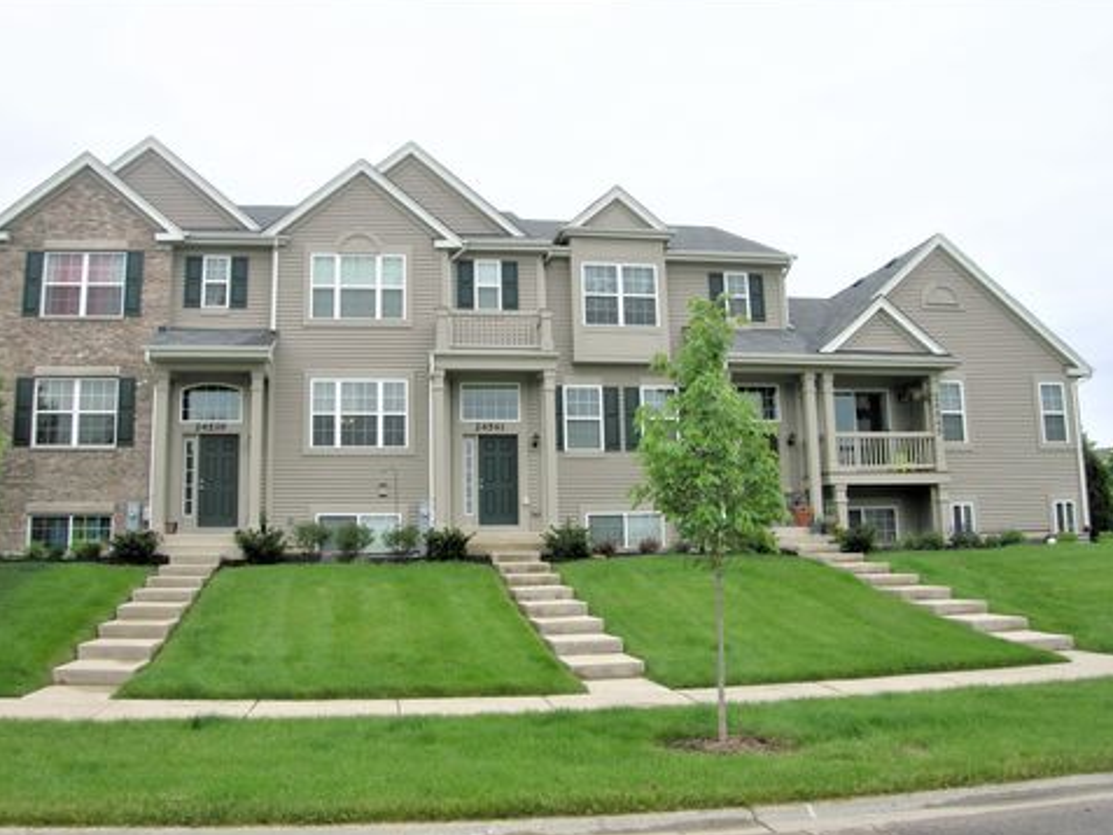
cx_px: 541
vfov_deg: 33.6
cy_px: 428
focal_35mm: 43
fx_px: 1383
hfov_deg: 43.8
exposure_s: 1/248
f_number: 5.1
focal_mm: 8.5
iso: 64
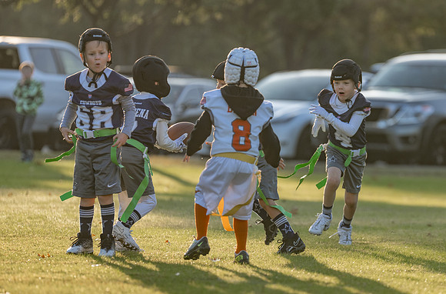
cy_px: 164
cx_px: 336
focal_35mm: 325
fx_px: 4017
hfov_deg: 6.3
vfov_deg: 4.2
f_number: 2.8
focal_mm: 200
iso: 200
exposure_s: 1/1000
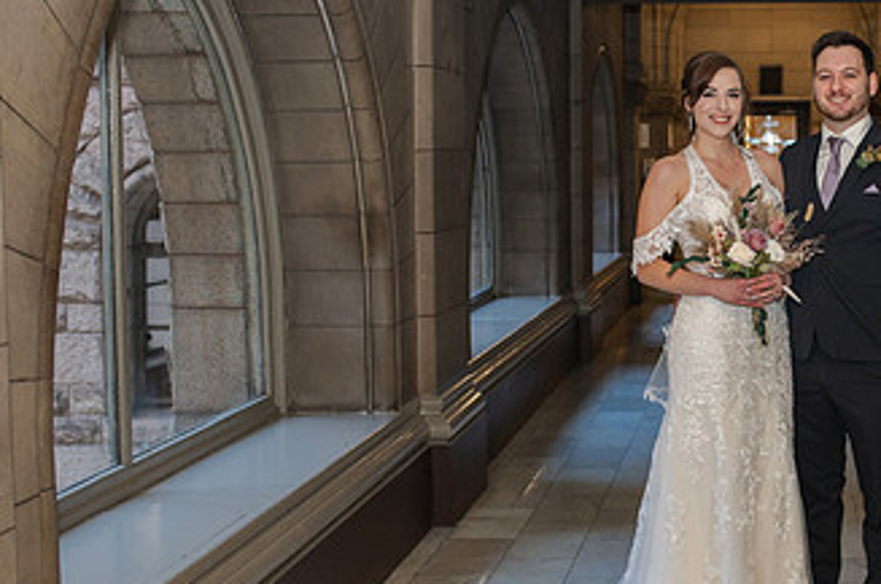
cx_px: 767
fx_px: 1588
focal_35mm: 65
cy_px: 271
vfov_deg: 20.9
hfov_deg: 29.9
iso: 1000
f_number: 3.5
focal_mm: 35
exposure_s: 1/200
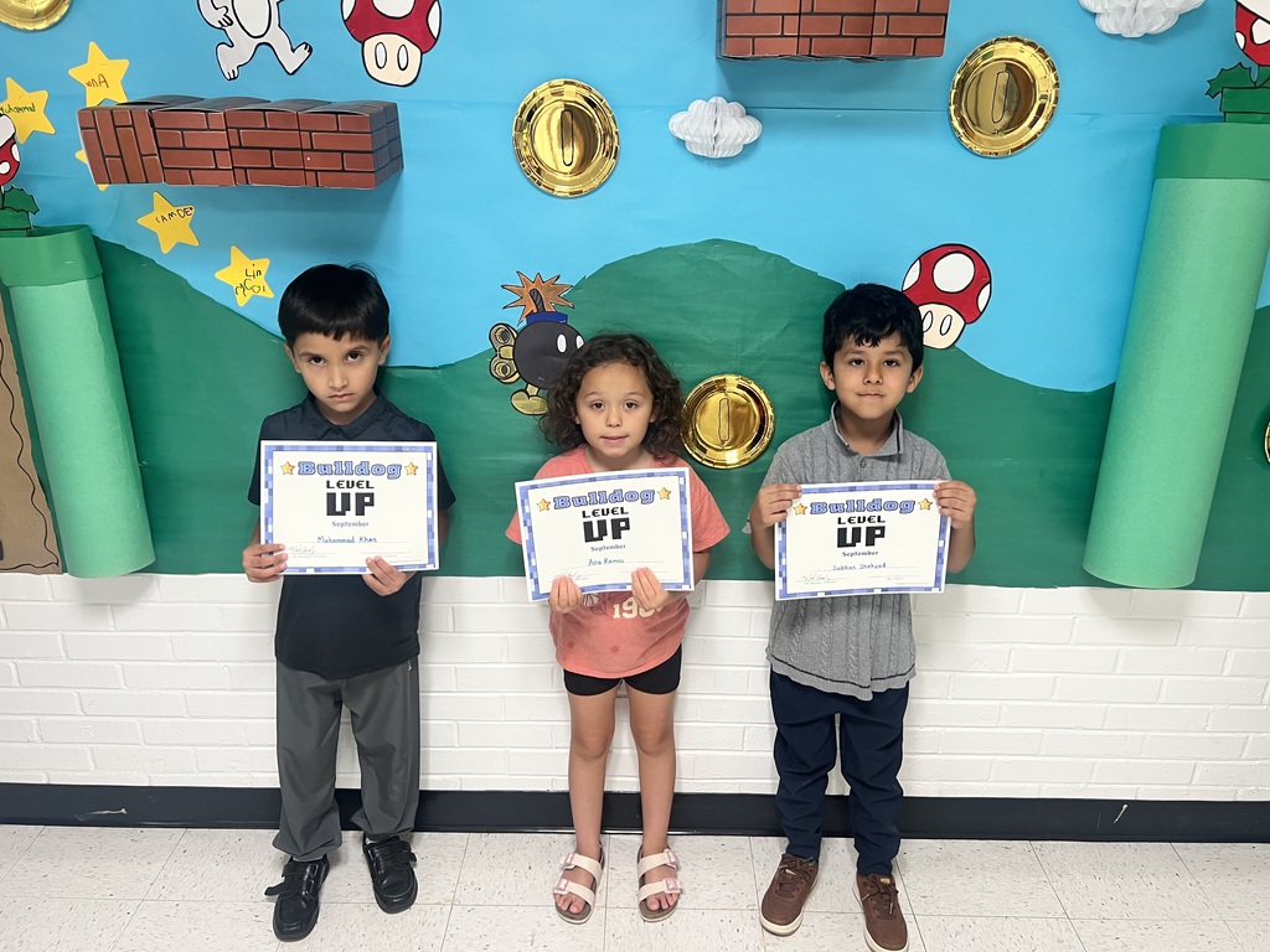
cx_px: 635
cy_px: 476
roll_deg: -0.7
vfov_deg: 53.1
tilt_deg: -21.5
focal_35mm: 26
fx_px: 954
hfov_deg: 67.3
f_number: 1.5
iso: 125
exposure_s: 1/60
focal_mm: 5.7
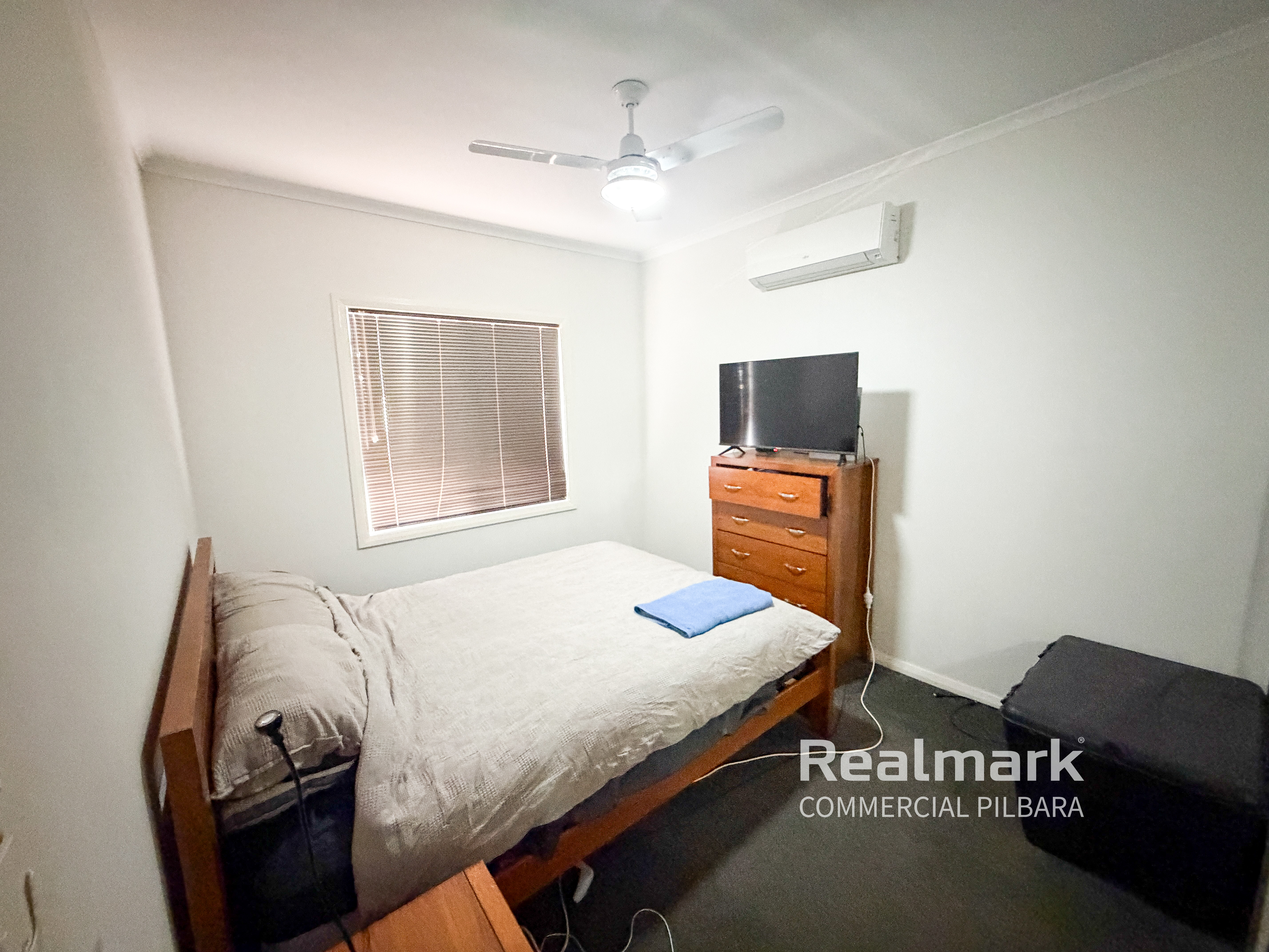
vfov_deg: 85.7
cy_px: 476
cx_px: 634
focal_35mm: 14
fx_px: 513
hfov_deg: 102.1
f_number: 2.2
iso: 1000
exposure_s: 1/35
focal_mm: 2.22
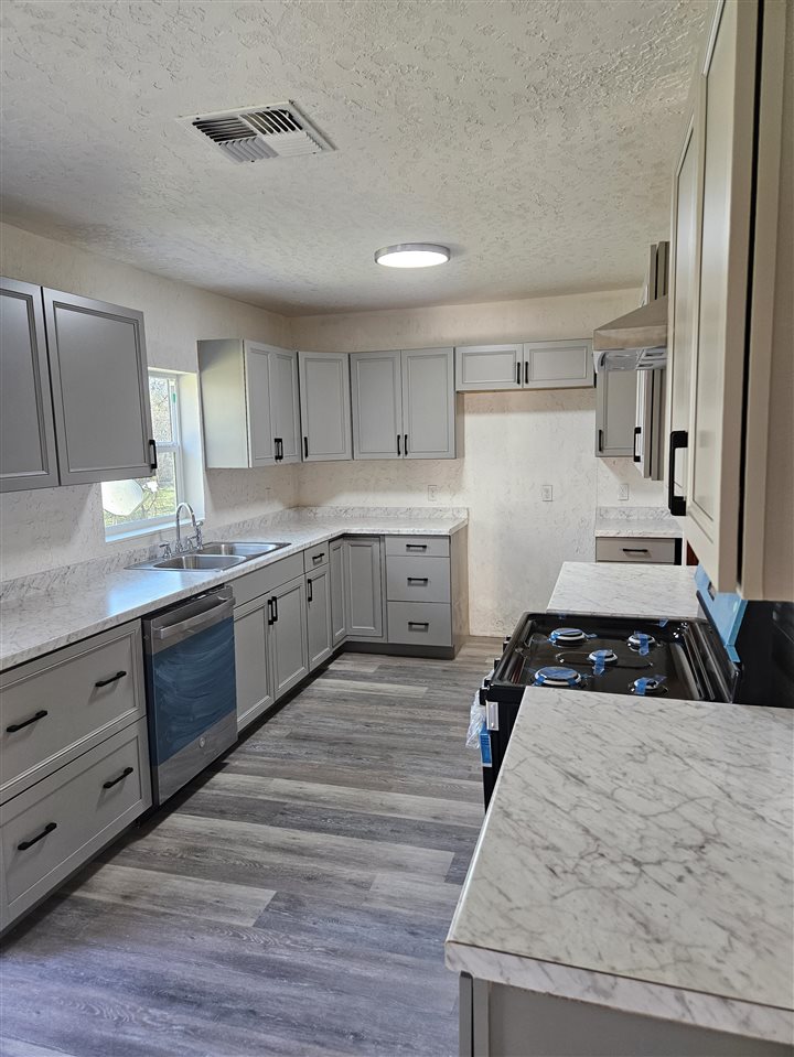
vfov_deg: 73.9
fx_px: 703
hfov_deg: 58.9
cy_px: 528
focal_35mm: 23
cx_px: 397
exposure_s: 1/170
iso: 320
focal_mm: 5.4
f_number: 1.8
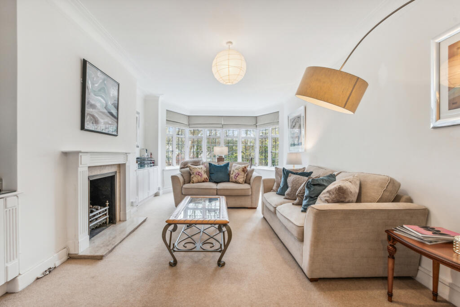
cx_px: 230
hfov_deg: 100.4
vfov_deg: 77.3
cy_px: 154
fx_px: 192
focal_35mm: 15
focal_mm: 10
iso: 400
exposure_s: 1/8
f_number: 11
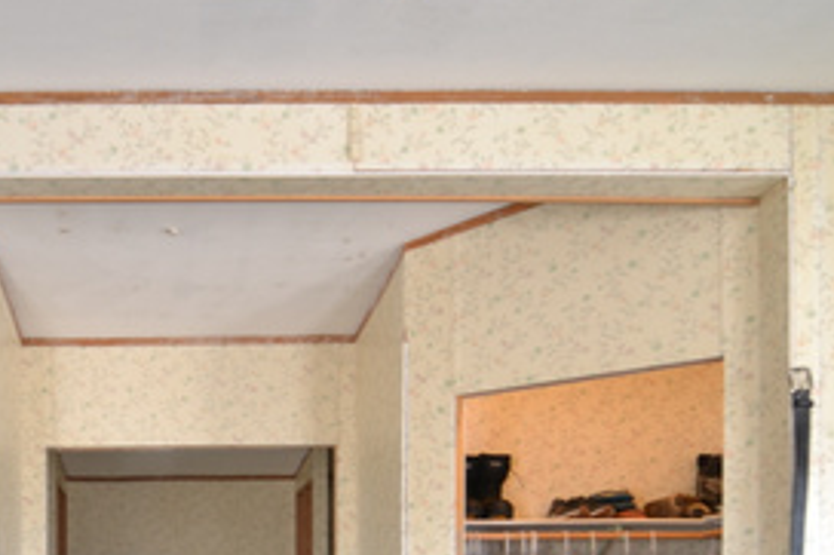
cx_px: 159
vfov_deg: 29.2
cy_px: 633
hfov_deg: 45.3
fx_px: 940
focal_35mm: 41
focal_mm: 11.5
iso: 100
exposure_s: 1/15
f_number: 2.8
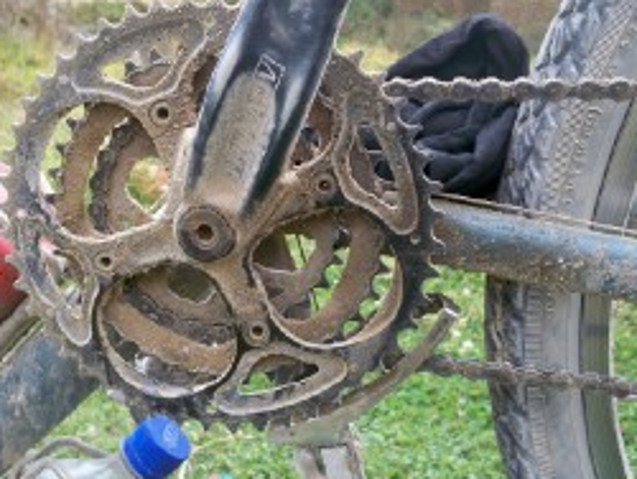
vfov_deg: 26.1
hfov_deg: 34.3
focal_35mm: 56
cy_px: 191
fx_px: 1031
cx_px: 270
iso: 80
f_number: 3.1
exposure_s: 1/320
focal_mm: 6.3
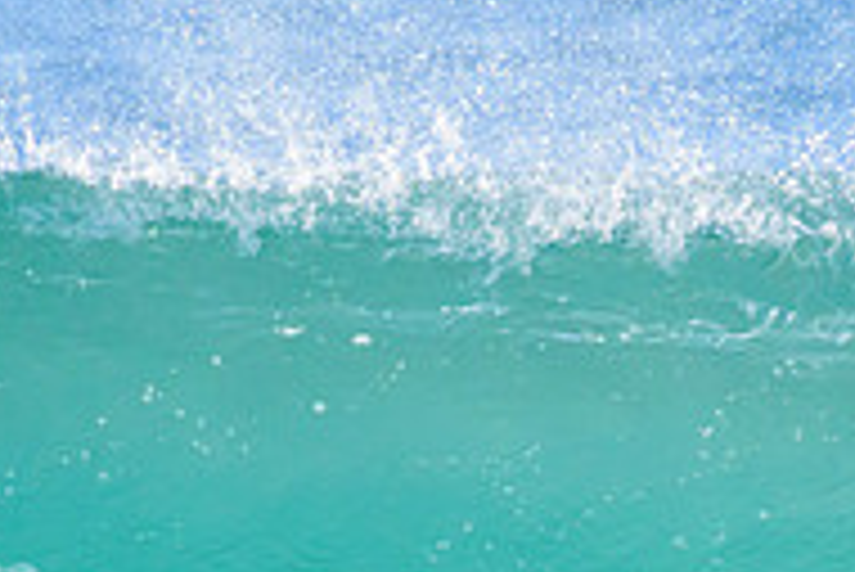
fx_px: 58159
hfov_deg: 0.8
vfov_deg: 0.6
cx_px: 230
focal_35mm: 2447
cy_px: 700
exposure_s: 1/2000
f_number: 11
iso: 3600
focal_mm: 800
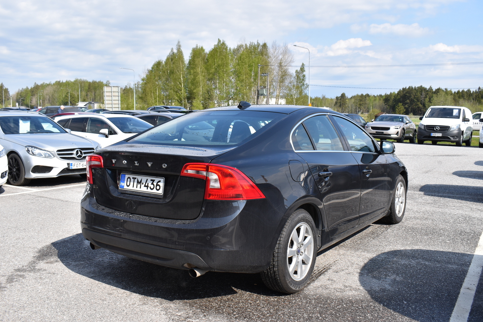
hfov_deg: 55.8
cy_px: 159
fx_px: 456
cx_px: 243
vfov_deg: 38.9
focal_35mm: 34
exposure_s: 1/500
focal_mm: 22
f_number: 8
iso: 200
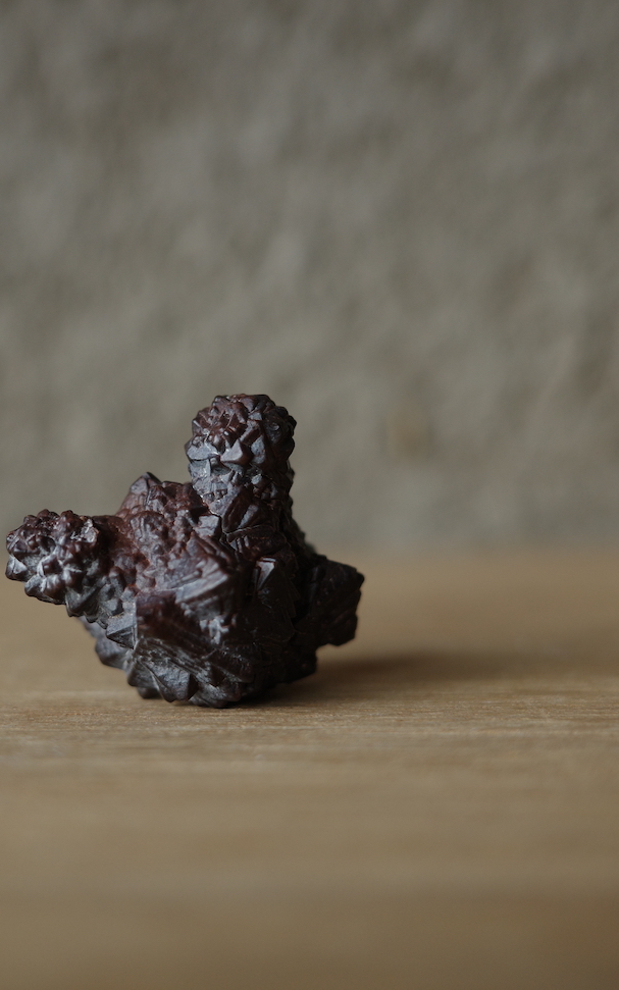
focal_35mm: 63
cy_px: 485
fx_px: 1700
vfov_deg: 32.5
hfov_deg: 20.5
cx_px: 168
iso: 200
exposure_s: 1/100
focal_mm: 26
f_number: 2.8
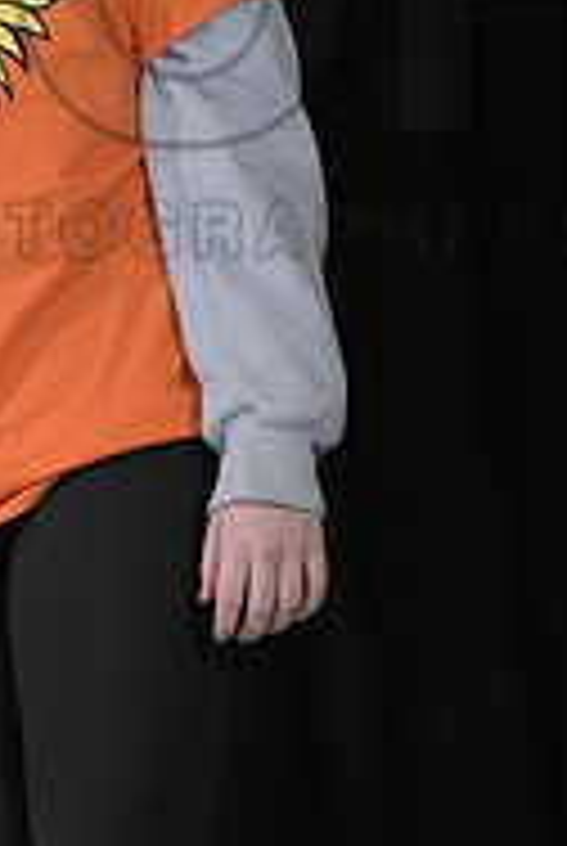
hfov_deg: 2.3
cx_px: -187
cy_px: 32
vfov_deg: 3.4
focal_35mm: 601
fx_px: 14146
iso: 2500
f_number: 2.8
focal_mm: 195
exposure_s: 1/160
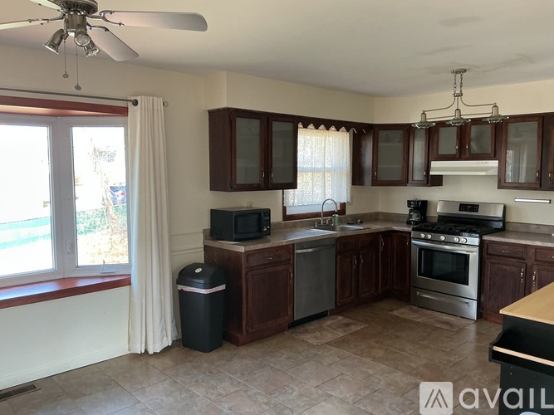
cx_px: 277
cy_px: 208
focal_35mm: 29
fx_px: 464
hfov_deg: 61.7
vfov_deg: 48.2
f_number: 1.8
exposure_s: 1/60
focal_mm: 3
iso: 64
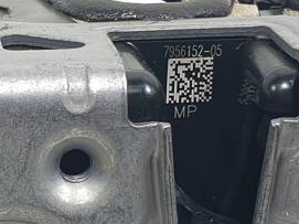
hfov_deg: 14.0
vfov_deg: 10.7
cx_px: -17
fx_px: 1191
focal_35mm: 138
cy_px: 179
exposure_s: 1/159
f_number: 2.4
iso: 50
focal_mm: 4.3
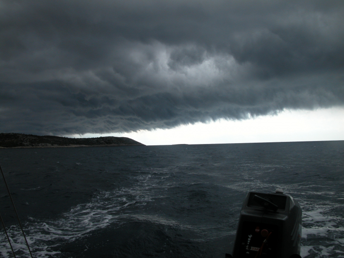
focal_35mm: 35
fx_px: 348
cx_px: 172
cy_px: 129
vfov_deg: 40.7
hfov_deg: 52.6
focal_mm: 8.9
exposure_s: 1/292
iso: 100
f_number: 6.3
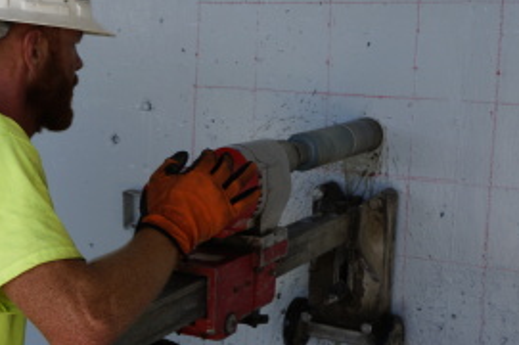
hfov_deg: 32.2
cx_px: 180
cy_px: 186
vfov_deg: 21.9
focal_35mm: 62
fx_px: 893
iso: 100
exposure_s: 1/80
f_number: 7.1
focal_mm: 28
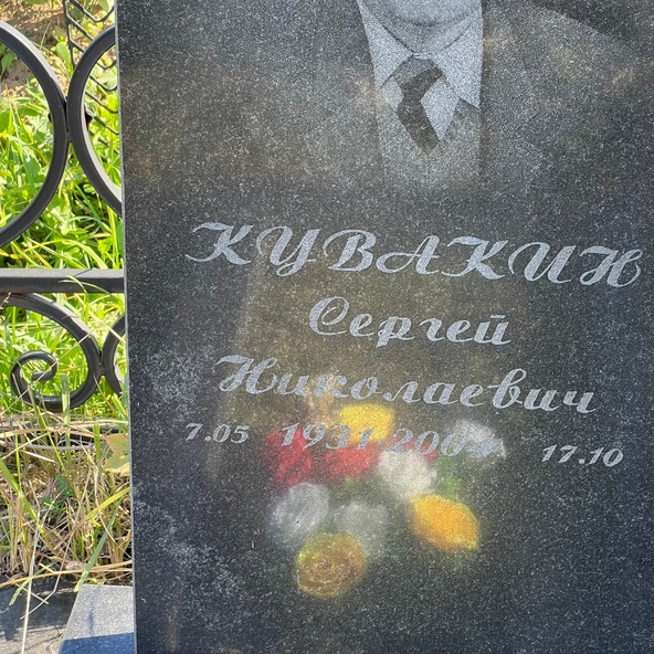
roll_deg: +2.6
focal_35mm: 92
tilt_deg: -31.3
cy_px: 324
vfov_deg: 18.9
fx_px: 1966
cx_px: 418
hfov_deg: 18.8
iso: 50
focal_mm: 9
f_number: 2.8
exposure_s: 1/99
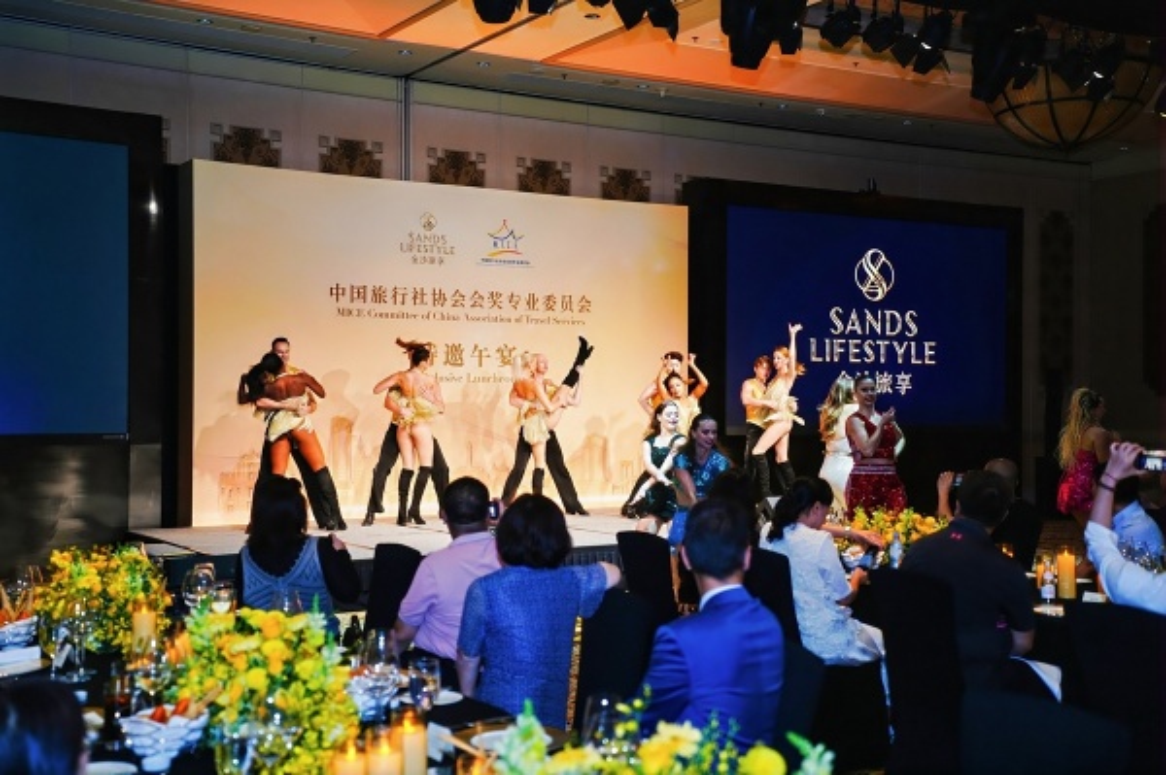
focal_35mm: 43
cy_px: 388
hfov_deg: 45.5
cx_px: 583
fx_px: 1392
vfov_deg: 31.1
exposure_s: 1/160
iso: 500
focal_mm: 43
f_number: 2.8
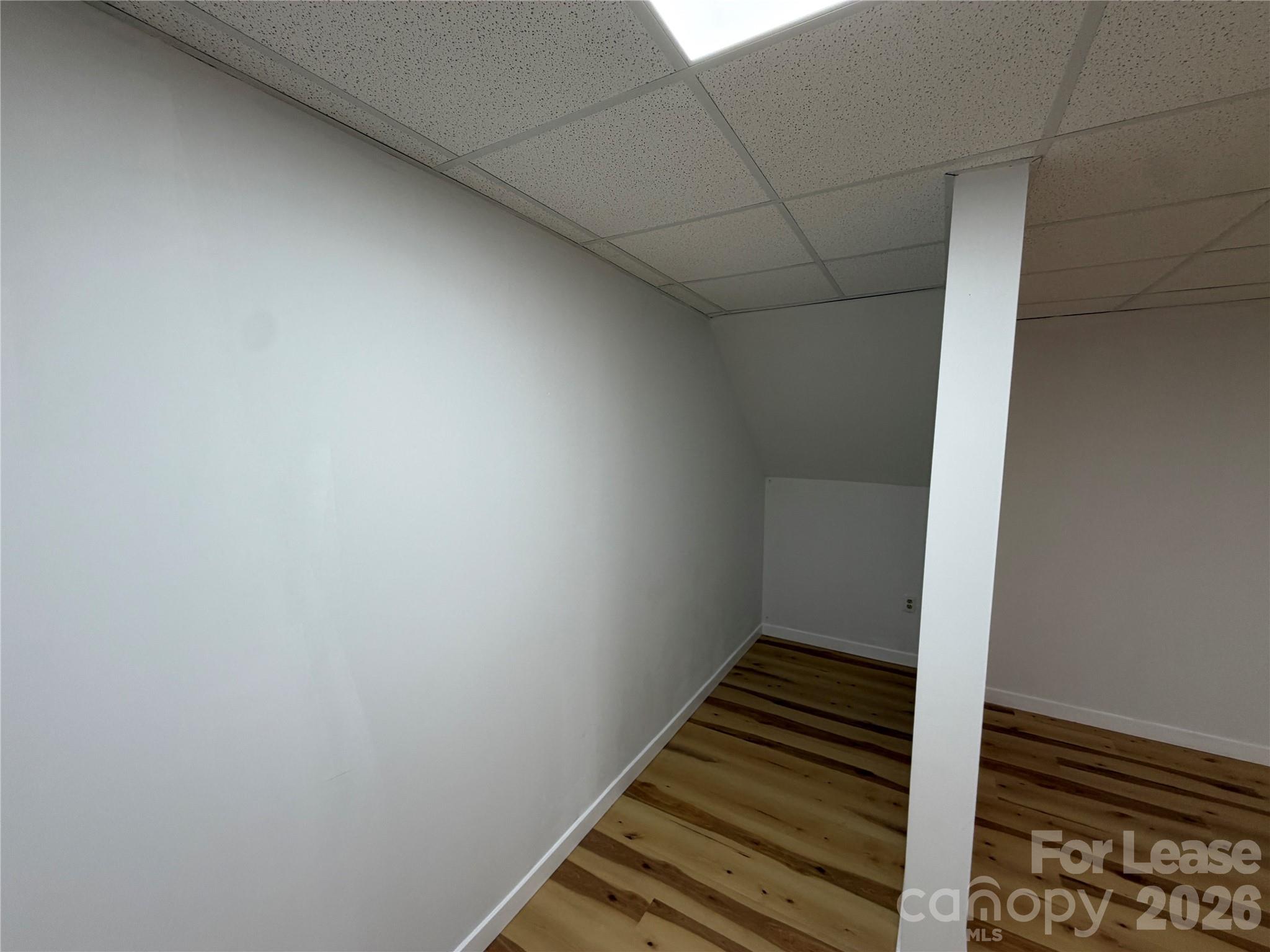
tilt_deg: -4.7
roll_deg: +0.0
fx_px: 514
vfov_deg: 85.7
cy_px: 476
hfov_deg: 102.1
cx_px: 635
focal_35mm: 14
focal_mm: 2.22
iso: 125
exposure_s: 1/120
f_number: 2.2
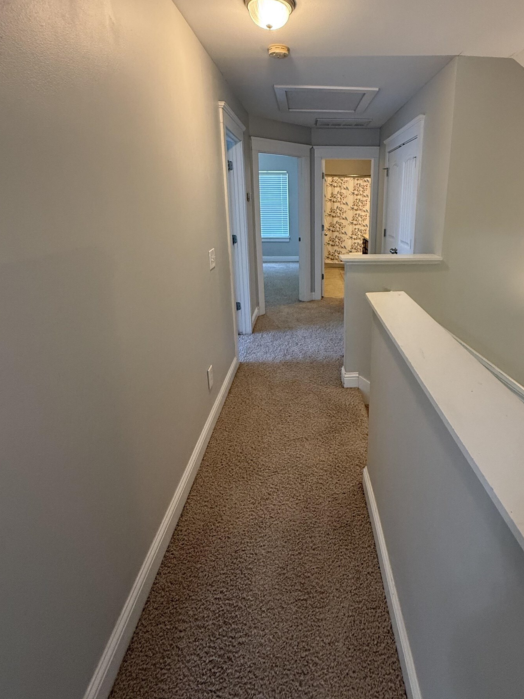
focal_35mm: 18
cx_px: 326
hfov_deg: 70.5
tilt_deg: -13.6
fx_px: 363
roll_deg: -0.5
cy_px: 291
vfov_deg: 87.0
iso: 320
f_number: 2.2
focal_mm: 2.22
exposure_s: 1/60
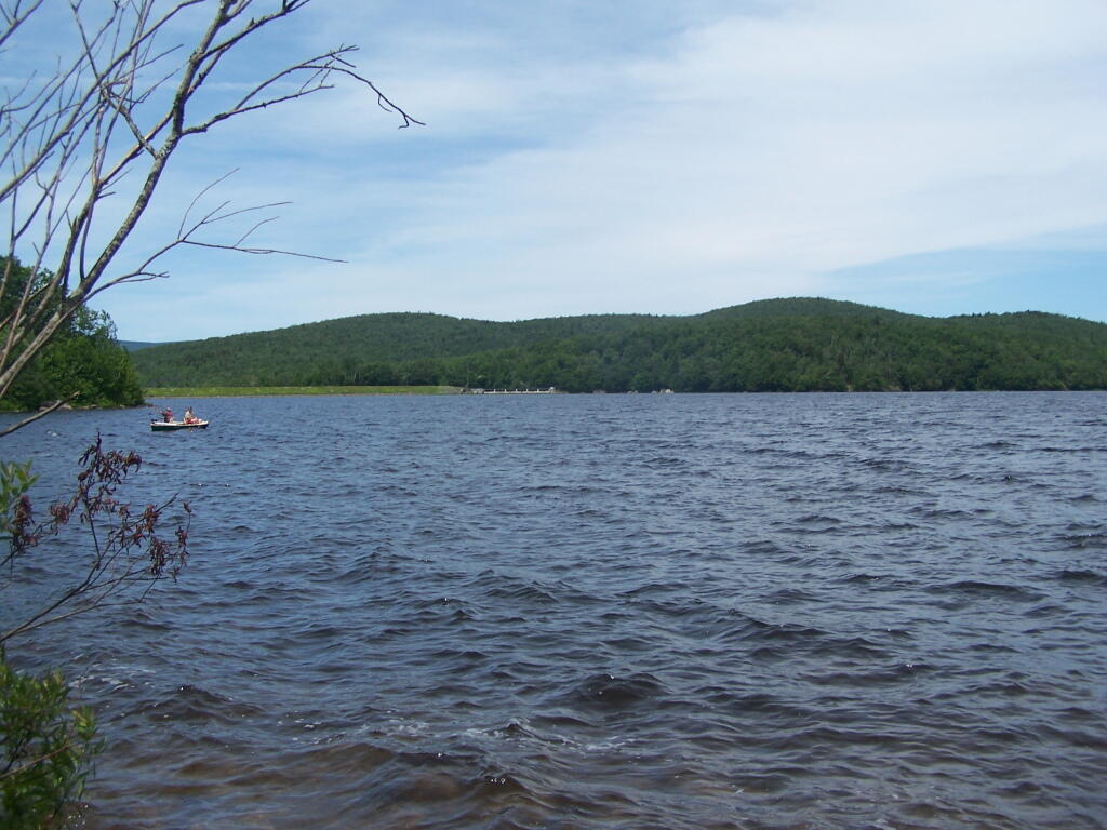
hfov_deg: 49.0
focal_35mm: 38
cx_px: 554
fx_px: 1215
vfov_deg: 37.7
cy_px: 415
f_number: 4
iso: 80
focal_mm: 6.3
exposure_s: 1/1000
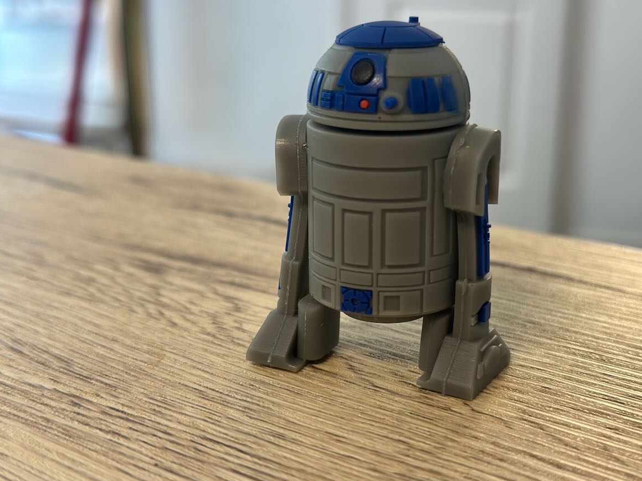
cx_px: 350
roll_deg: -0.4
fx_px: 983
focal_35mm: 53
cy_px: 230
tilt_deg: -14.5
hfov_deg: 36.1
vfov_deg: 27.5
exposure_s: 1/50
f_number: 1.78
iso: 125
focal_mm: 6.86
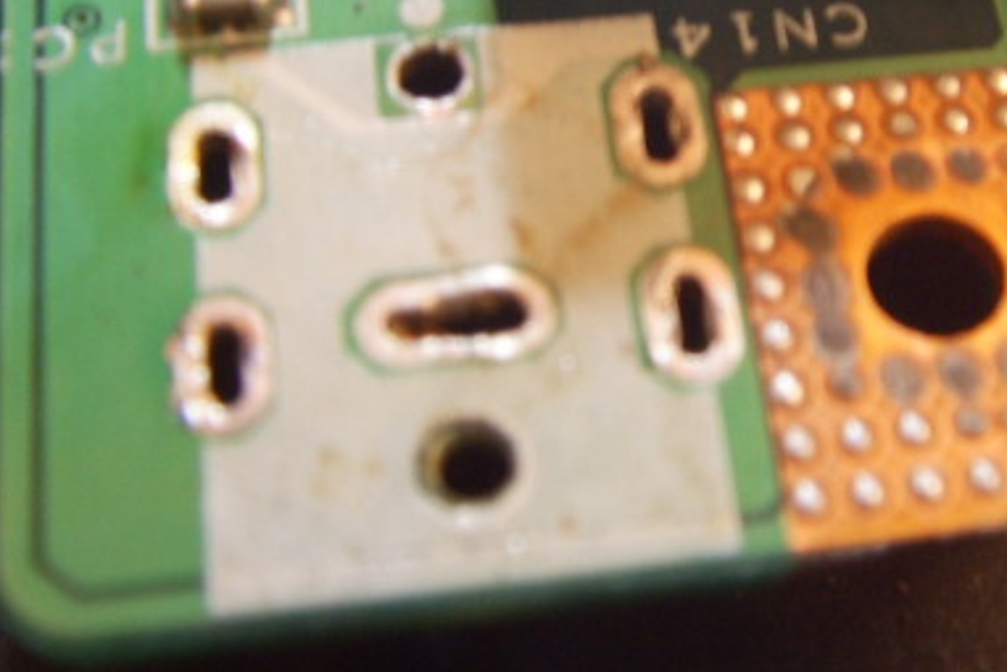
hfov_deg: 29.3
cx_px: 706
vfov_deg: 19.9
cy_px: 198
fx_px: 1903
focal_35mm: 68
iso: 63
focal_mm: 6.6
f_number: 3.5
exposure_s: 1/6
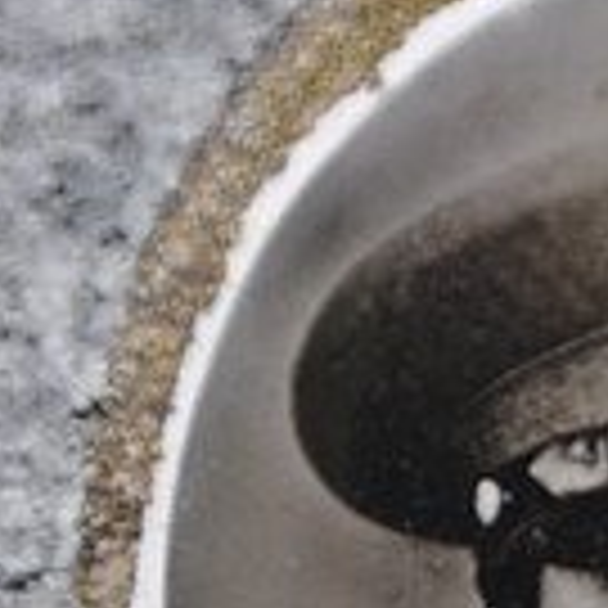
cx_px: 869
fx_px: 11423
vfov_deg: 3.0
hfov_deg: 3.0
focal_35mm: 575
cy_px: 700
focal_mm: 105
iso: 400
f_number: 5.6
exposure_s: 1/100
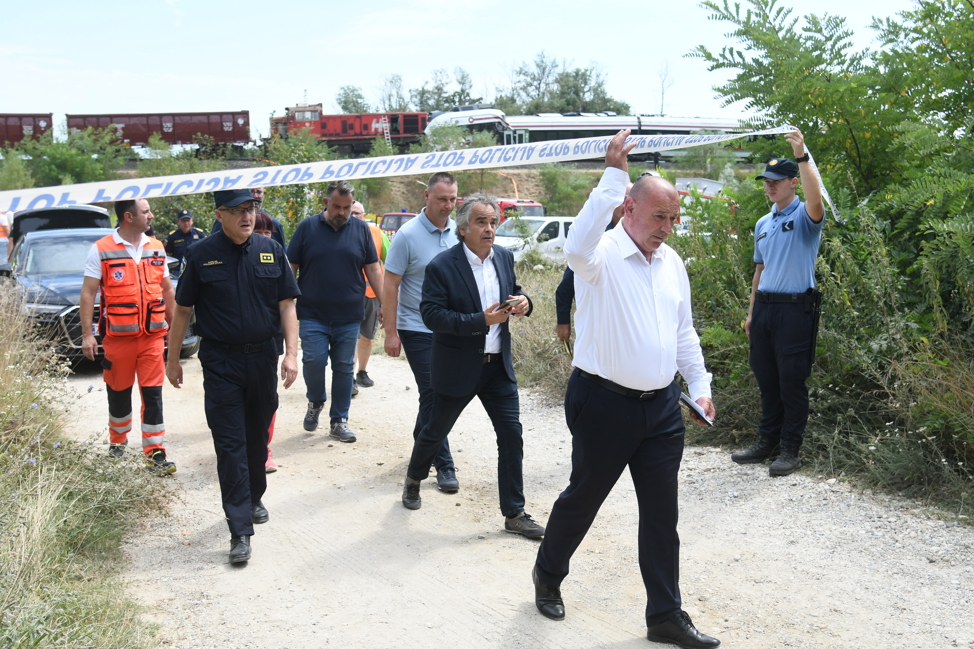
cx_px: 487
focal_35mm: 36
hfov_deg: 53.1
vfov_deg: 36.9
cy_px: 324
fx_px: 974
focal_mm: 24
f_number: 4
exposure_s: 1/2000
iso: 400
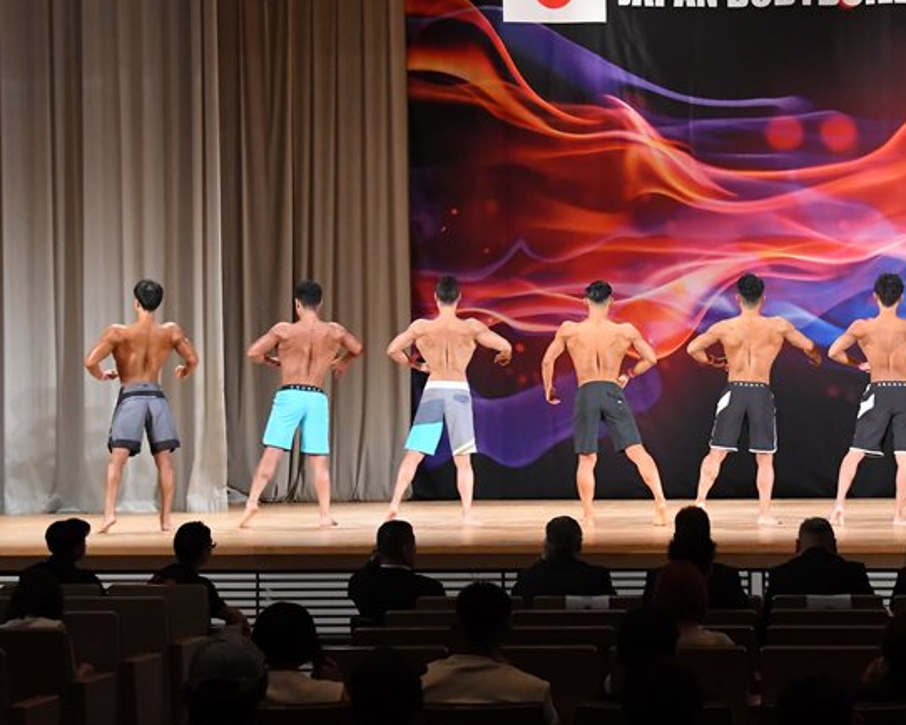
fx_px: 2951
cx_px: 583
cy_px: 326
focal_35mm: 110
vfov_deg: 14.0
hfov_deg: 17.4
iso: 5600
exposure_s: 1/400
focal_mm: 55
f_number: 5.6
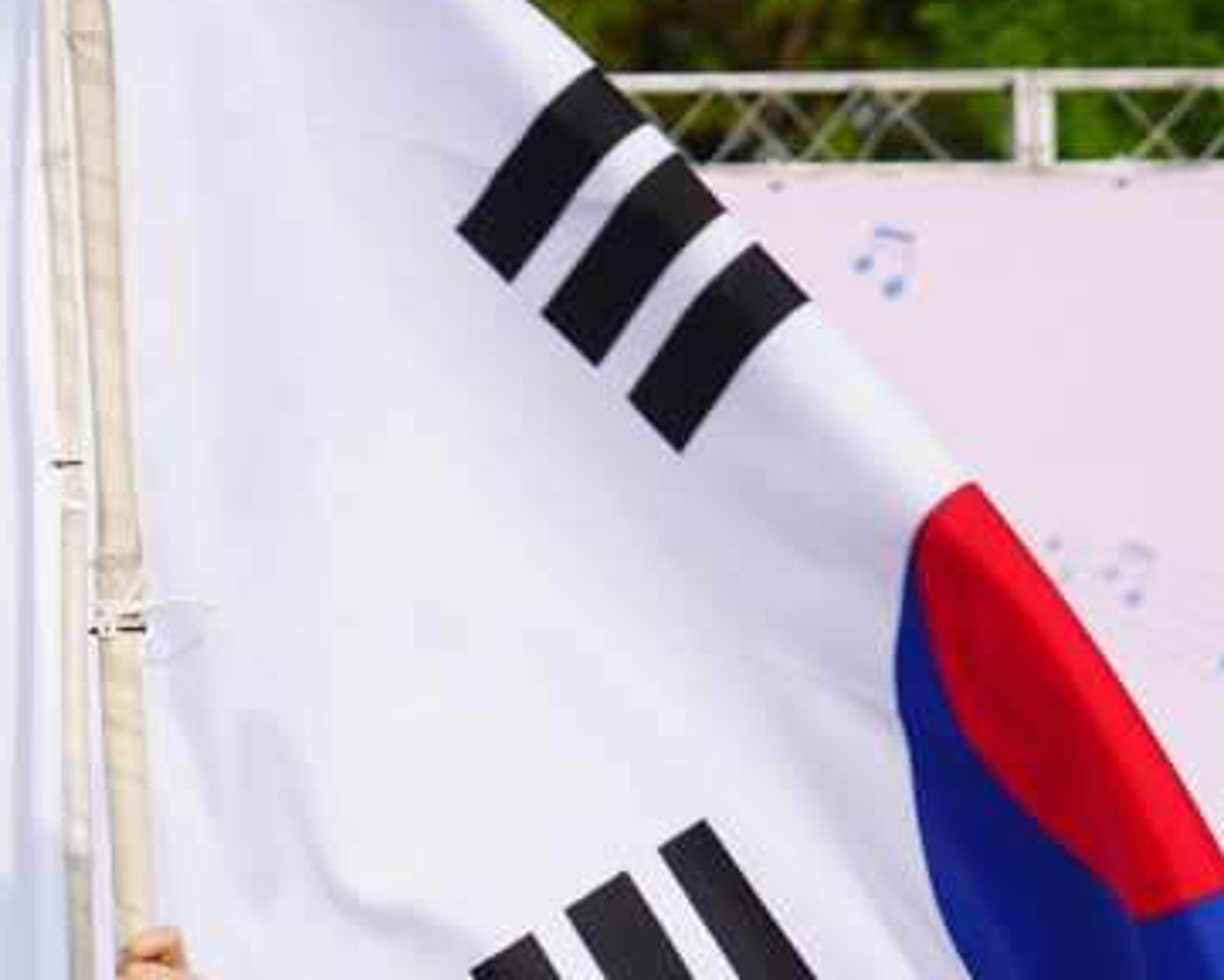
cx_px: 454
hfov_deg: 5.5
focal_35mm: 351
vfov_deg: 4.4
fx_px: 12719
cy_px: 1875
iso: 100
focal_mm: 75
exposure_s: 1/500
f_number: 4.5
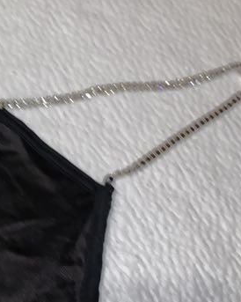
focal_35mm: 80
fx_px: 714
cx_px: -112
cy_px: 150
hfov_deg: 17.4
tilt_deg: -64.8
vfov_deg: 23.9
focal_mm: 4.25
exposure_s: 1/17
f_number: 1.8
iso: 125
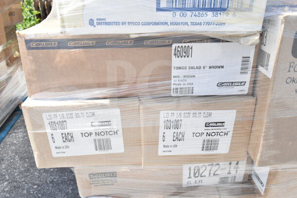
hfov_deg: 59.5
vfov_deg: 41.7
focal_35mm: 32
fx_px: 260
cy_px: 99
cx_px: 148
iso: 1600
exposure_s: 1/500
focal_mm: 21
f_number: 11
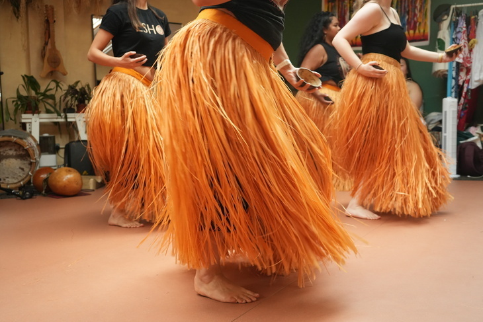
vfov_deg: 35.1
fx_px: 510
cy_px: 161
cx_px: 242
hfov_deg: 50.7
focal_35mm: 38
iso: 3200
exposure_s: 1/160
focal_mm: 38
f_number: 5.6
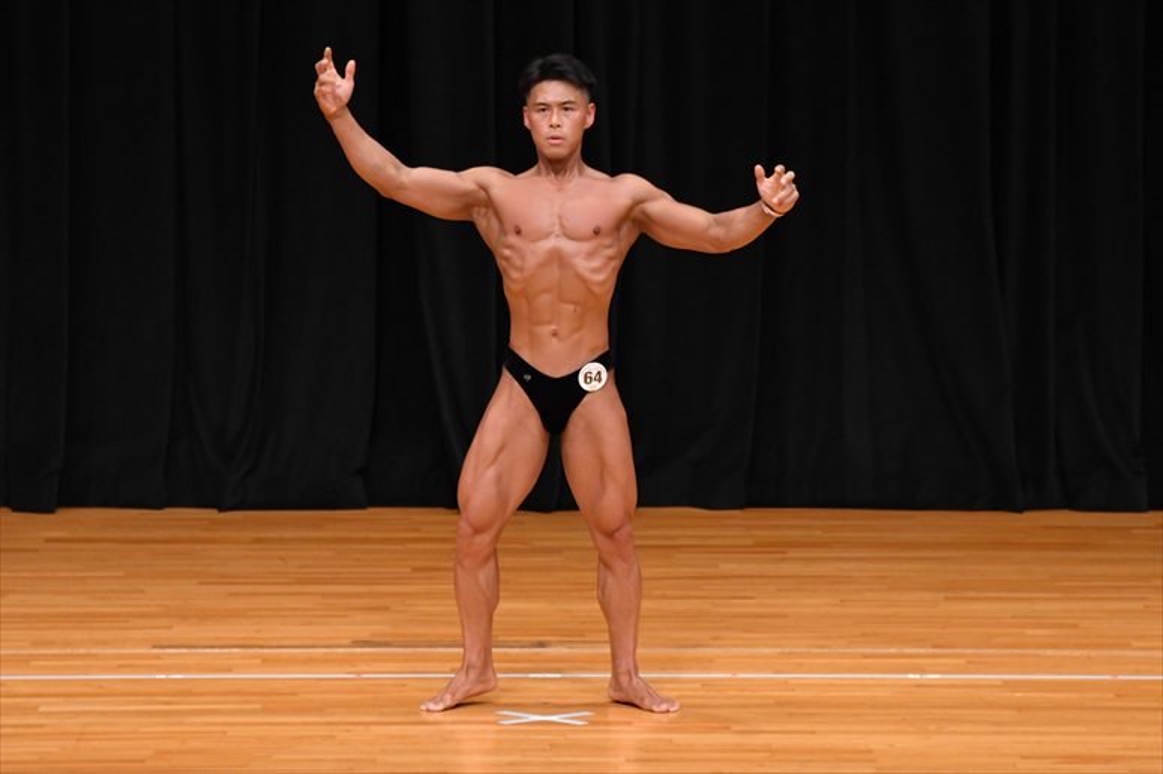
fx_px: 8718
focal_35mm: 270
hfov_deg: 7.6
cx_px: 582
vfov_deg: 5.1
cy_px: 387
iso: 3200
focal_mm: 180
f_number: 5.6
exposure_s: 1/400
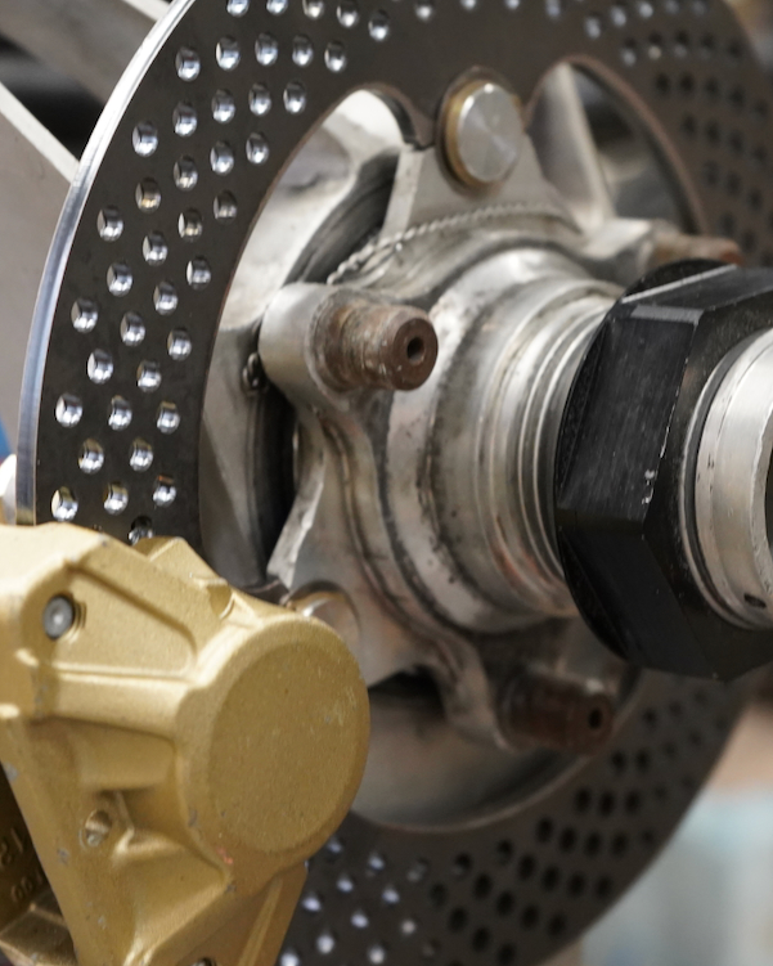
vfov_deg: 21.7
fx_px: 2516
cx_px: 247
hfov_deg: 17.4
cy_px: 453
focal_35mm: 88
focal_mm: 55
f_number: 5
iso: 4000
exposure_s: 1/160
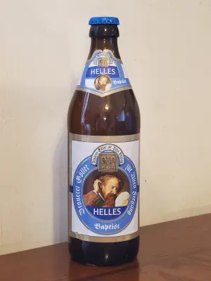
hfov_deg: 28.0
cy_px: 140
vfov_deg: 36.8
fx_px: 423
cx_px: 106
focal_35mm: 52
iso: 320
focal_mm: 6
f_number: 2.4
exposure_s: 1/15
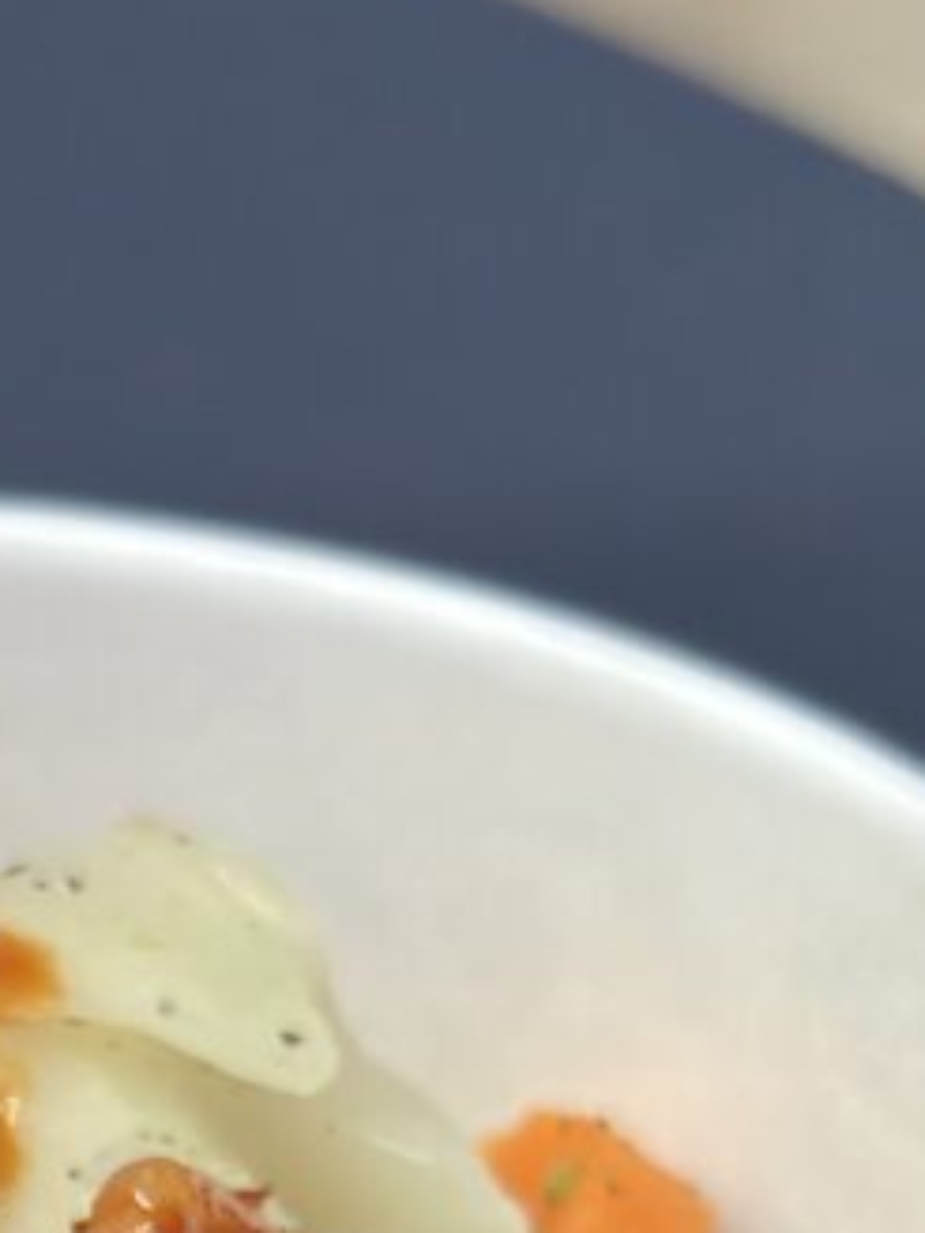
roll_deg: -2.7
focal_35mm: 150
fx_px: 5344
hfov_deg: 9.7
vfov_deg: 12.5
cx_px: -226
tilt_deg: -39.4
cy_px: 1819
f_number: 1.78
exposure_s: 1/45
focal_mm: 6.86
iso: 400
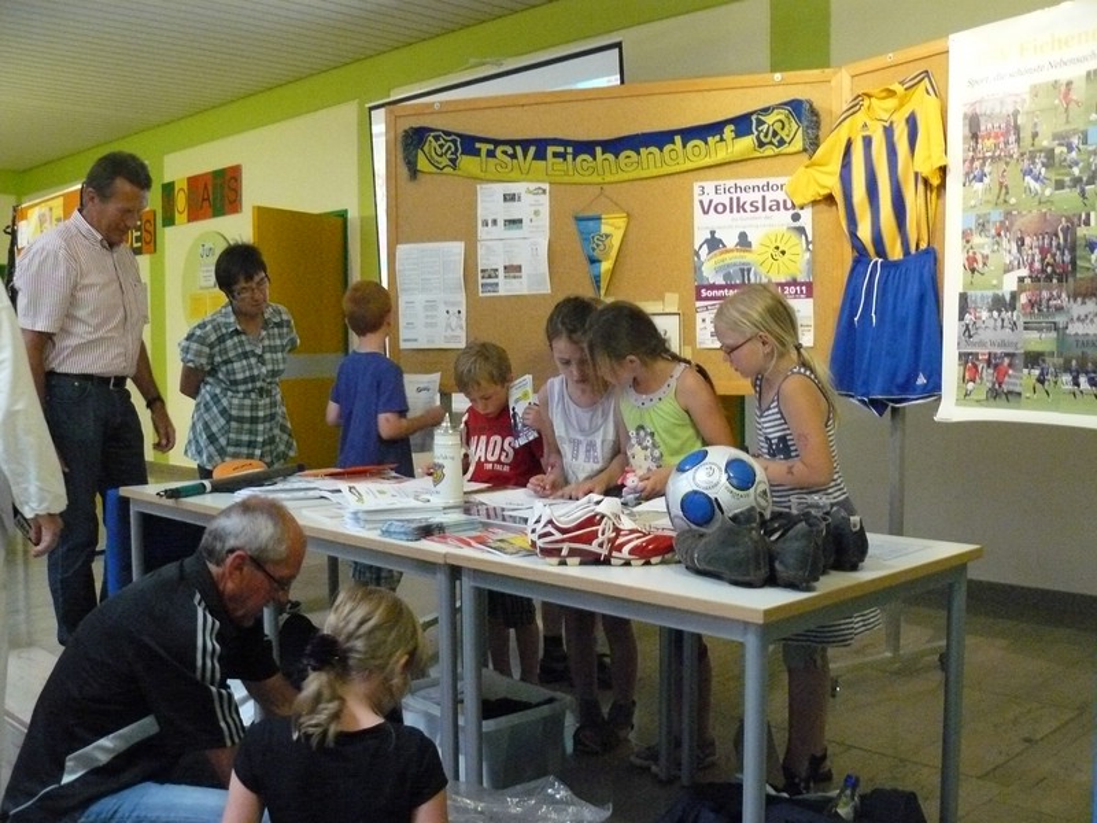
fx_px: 1141
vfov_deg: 39.7
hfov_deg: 51.4
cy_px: 412
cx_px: 548
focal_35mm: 36
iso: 800
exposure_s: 1/30
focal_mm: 6
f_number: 2.8
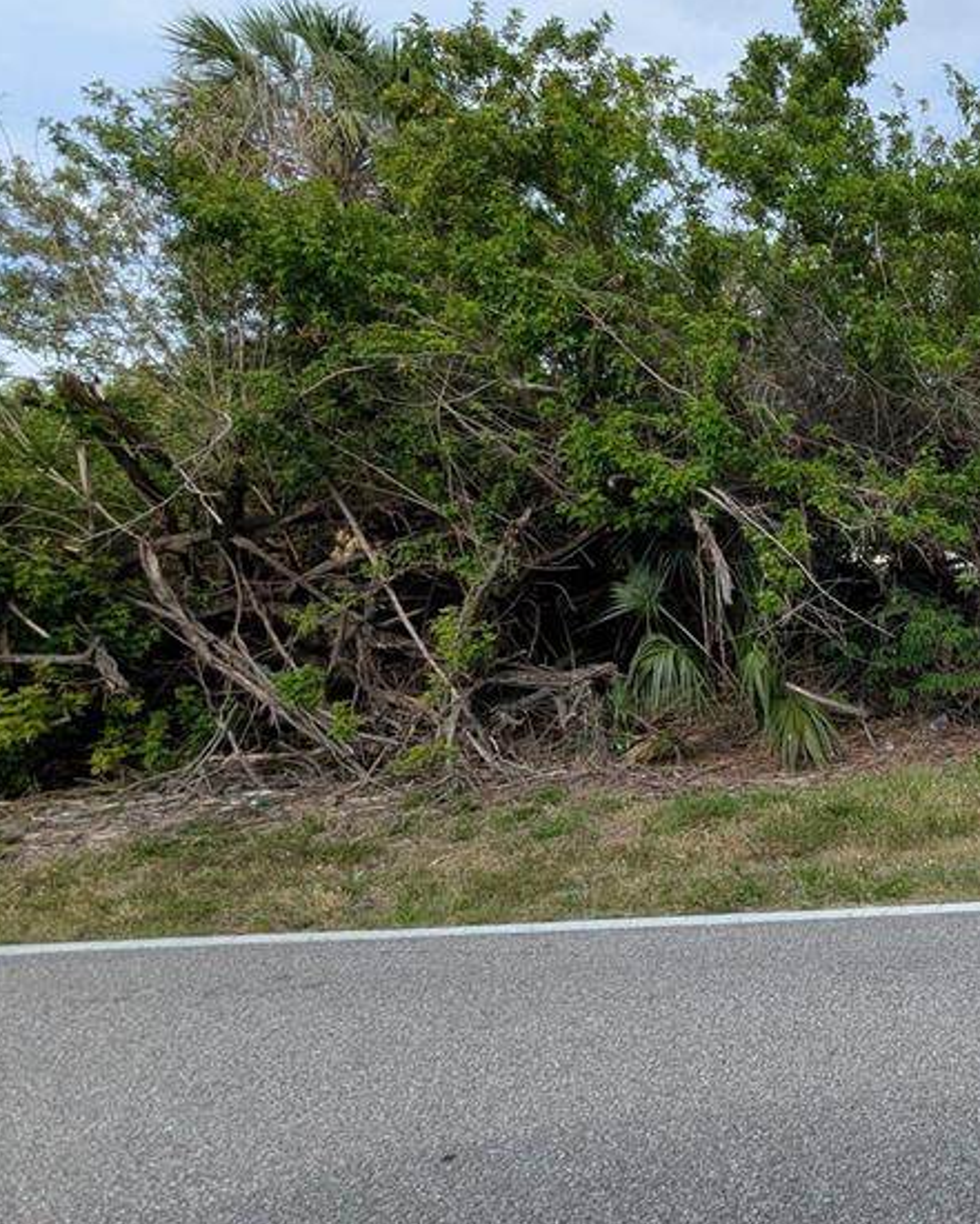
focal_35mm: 29
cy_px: 586
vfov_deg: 60.4
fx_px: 1051
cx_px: 1016
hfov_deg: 42.1
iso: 49
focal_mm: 2.35
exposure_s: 1/1081
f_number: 2.2
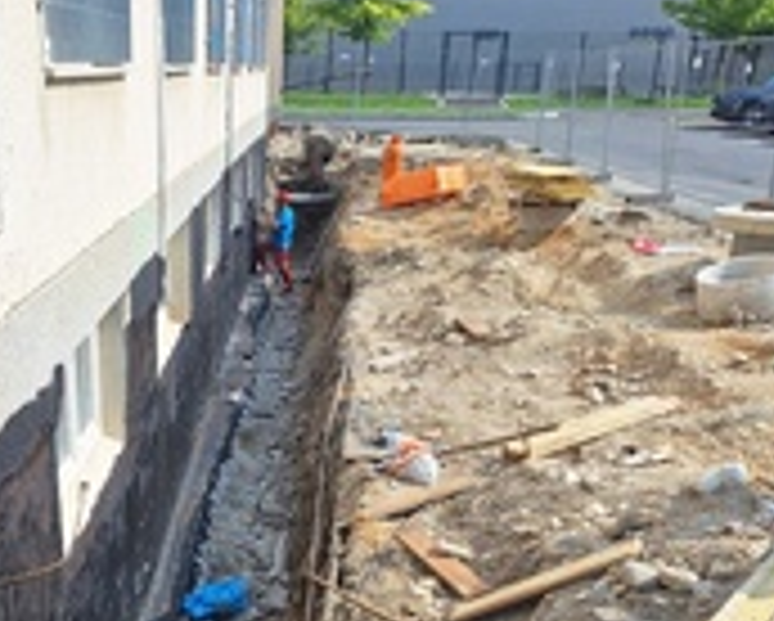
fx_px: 1078
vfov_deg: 30.1
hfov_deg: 38.8
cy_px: 612
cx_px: 225
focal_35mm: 47
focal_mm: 5.54
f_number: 1.8
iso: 40
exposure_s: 1/3030
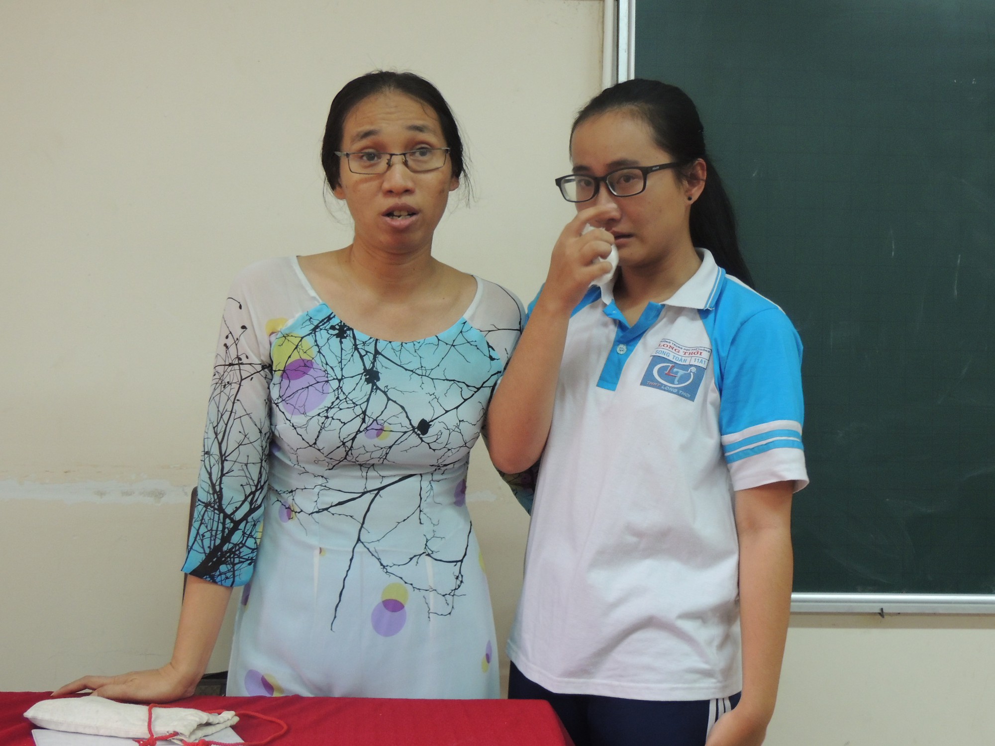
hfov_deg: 43.9
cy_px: 373
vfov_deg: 33.6
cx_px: 498
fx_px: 1236
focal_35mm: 43
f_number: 3.4
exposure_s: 1/30
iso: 400
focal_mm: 7.6
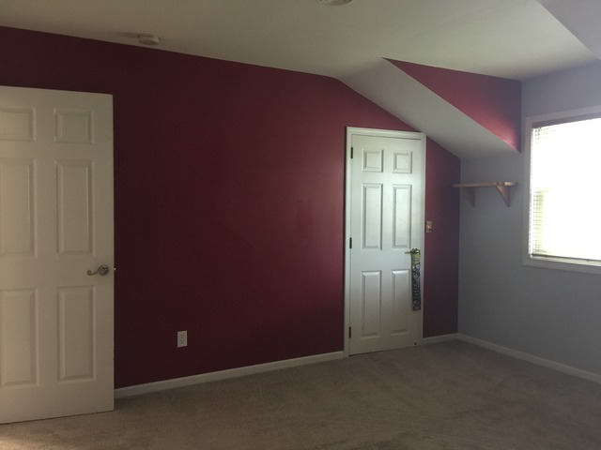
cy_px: 225
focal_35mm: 29
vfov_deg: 48.2
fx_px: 503
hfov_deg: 61.7
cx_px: 300
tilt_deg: -1.0
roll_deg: -2.2
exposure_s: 1/4
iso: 100
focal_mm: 4.15
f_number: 2.2
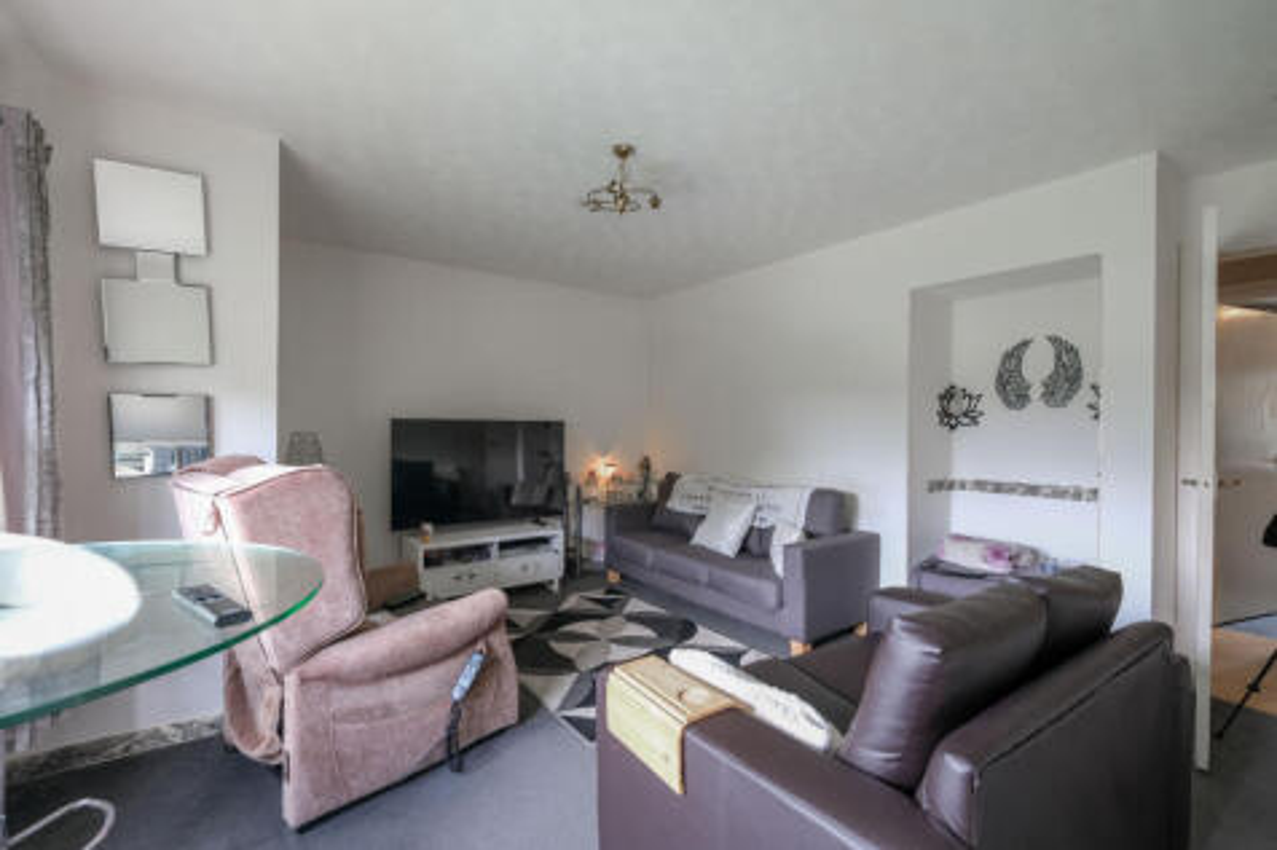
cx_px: 638
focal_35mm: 15
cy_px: 425
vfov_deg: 77.3
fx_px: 532
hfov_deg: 100.4
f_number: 5
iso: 320
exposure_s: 1/9
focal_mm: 10
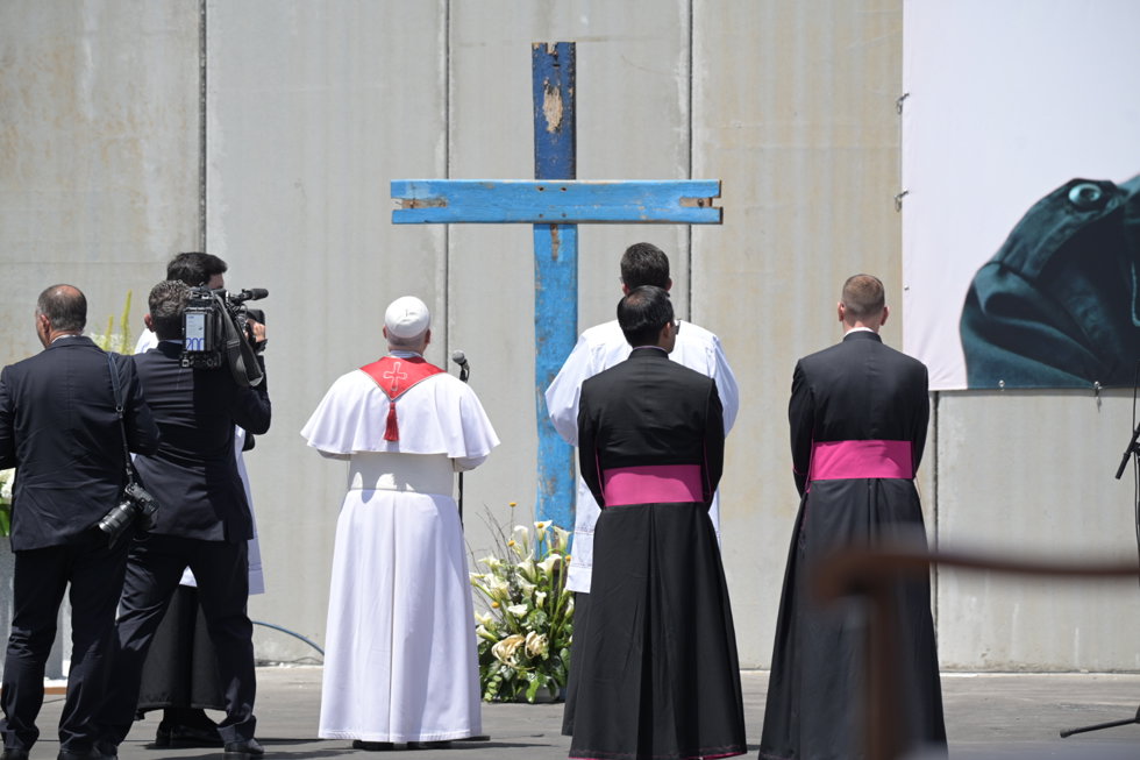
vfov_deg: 5.7
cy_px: 380
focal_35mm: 240
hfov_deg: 8.6
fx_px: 7598
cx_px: 570
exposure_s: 1/1000
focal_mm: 240
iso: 250
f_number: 5.6
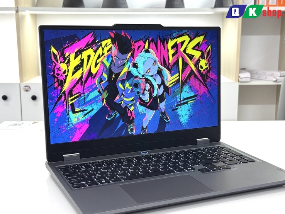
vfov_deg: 28.0
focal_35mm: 52
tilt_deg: -11.5
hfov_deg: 36.8
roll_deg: +0.5
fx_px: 428
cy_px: 114
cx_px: 152
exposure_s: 1/100
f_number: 1.78
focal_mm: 6.76
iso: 100
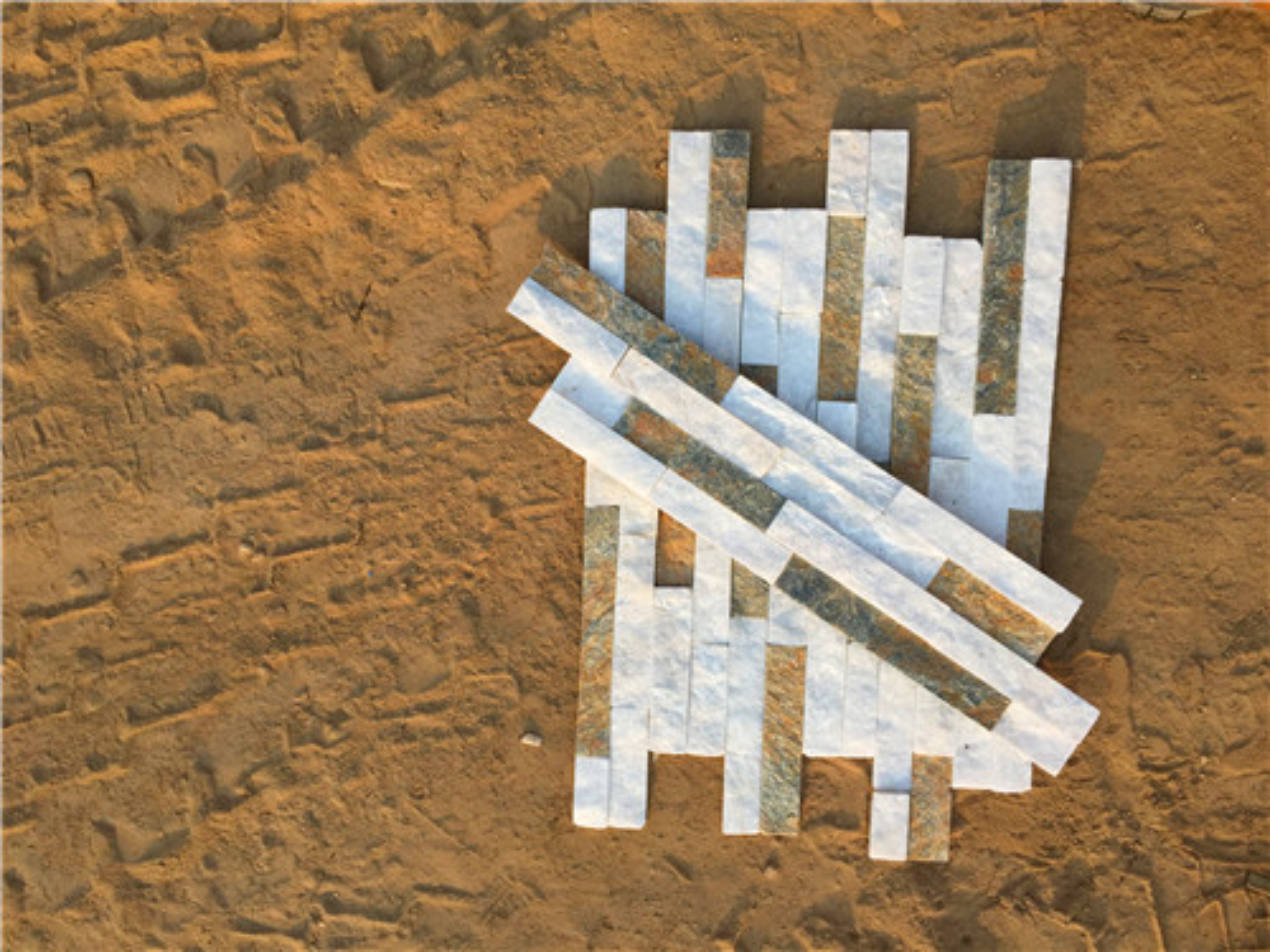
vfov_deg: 48.2
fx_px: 1064
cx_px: 635
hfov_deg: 61.7
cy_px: 476
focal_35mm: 29
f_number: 2.2
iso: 32
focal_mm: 4.15
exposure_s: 1/1276
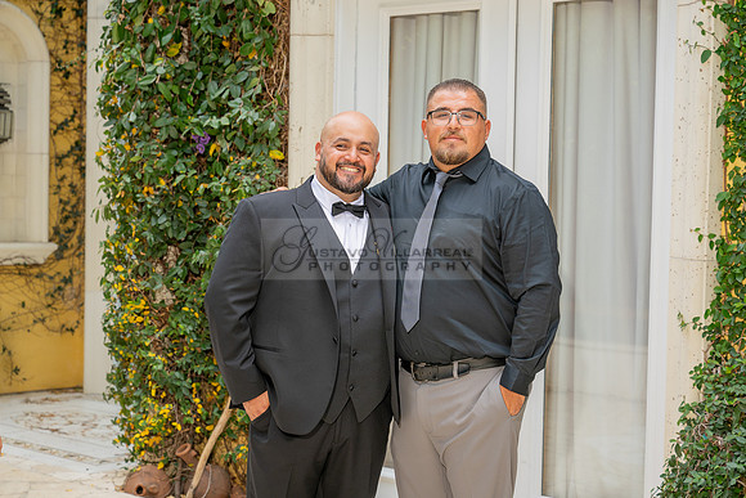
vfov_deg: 19.5
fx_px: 1451
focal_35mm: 70
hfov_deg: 28.8
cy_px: 249
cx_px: 373
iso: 200
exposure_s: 1/200
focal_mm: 70
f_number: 5
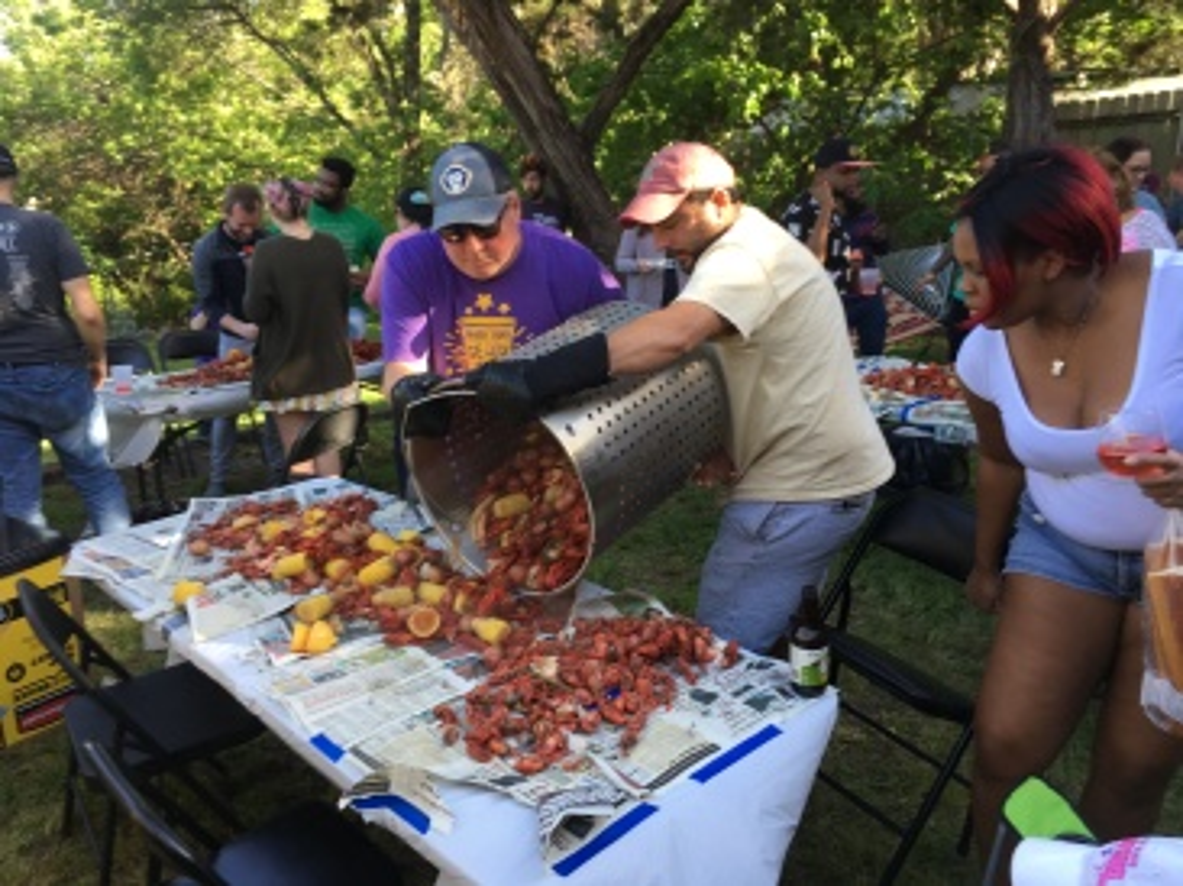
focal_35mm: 29
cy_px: 443
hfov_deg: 61.7
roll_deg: +0.0
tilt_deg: -12.8
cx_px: 592
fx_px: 990
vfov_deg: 48.2
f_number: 2.2
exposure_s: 1/120
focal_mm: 4.15
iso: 32
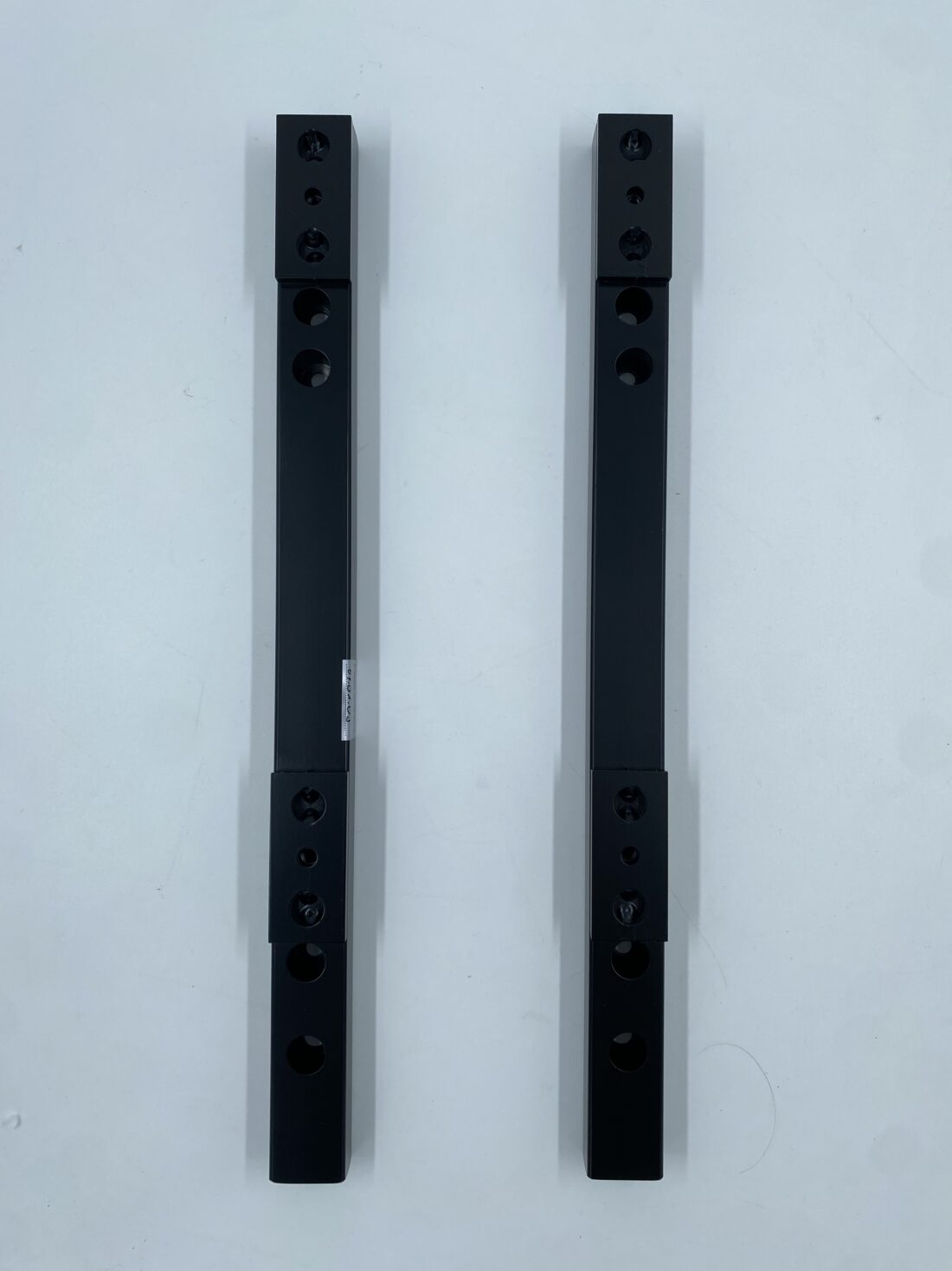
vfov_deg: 67.3
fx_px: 954
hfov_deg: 53.1
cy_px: 636
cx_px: 476
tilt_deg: -87.6
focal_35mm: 26
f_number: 1.8
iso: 32
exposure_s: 1/698
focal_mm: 4.25
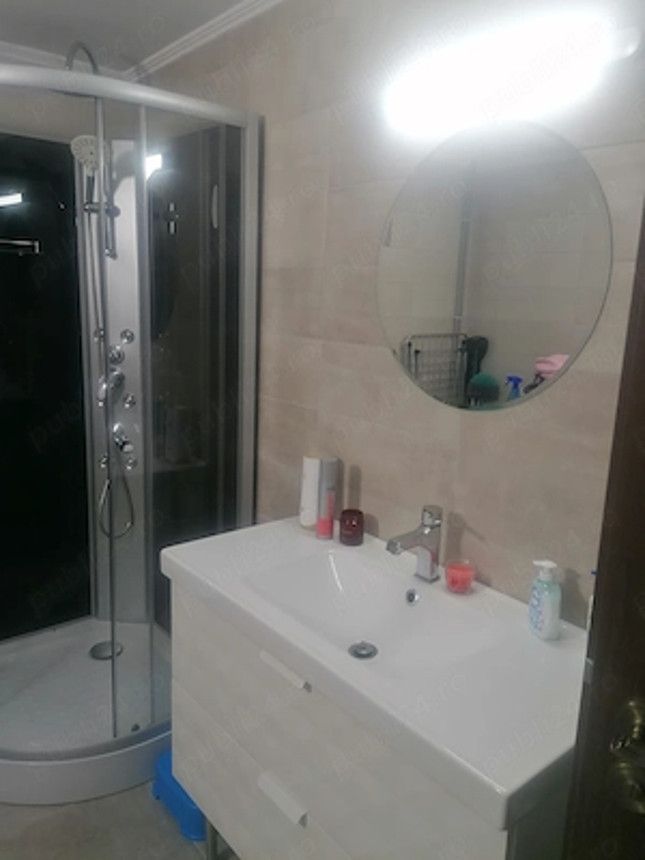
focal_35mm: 27
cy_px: 430
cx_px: 322
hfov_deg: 51.4
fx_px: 671
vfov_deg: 65.3
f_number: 1.8
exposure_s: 1/50
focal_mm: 4.75
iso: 80
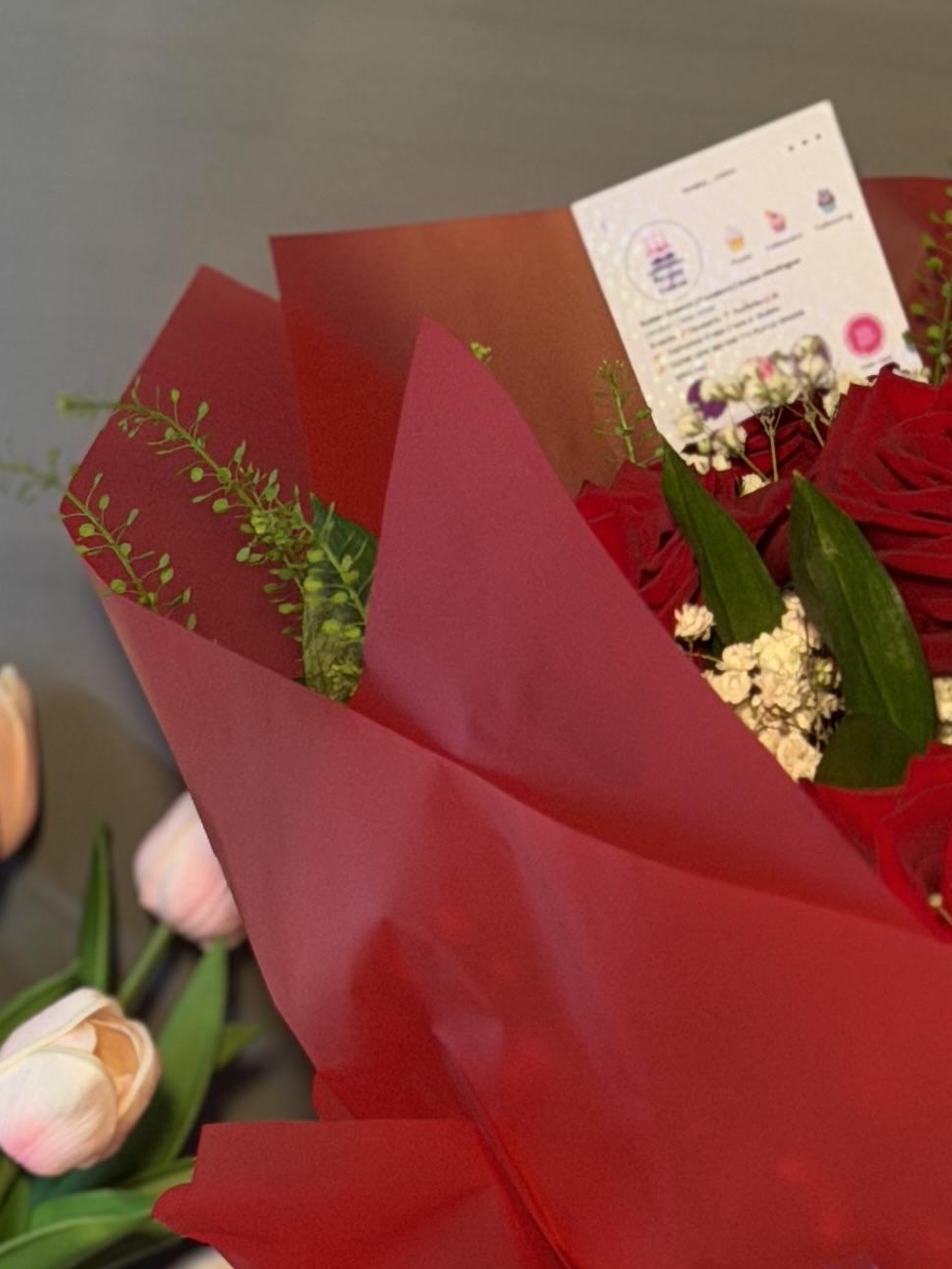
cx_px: 753
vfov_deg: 13.2
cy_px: 1005
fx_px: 5465
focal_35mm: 149
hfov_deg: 9.9
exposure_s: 1/60
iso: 250
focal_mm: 6.76
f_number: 1.78
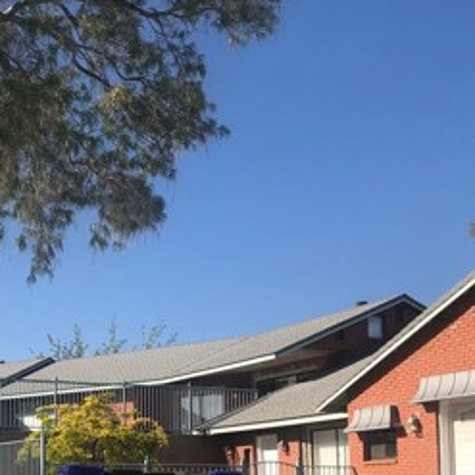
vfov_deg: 26.1
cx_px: 71
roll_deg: -0.2
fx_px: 994
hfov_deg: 26.2
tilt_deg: +2.9
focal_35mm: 64
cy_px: 421
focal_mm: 3.99
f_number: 1.8
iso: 20
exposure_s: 1/1919
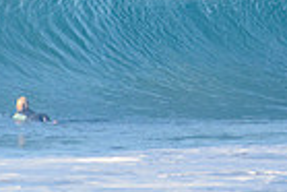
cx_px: 553
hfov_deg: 1.0
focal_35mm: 2090
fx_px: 16679
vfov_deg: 0.7
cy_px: -13
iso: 320
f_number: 5.6
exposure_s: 1/2000
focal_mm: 500
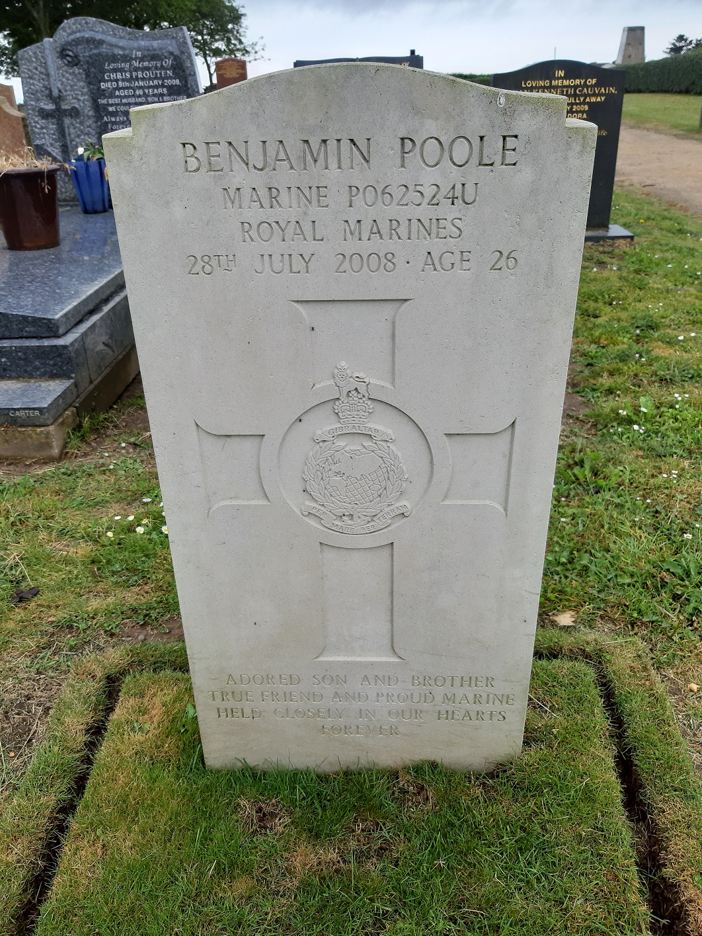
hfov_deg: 51.4
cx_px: 351
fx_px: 730
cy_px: 468
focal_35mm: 27
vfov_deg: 65.3
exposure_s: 1/169
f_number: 1.7
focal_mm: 3.93
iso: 40
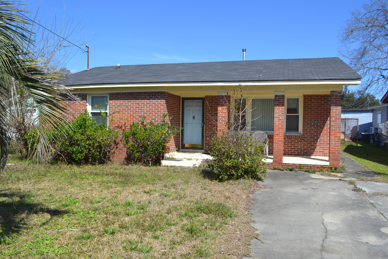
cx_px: 194
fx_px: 291
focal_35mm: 27
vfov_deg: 47.9
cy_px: 130
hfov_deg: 67.4
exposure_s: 1/320
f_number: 6.3
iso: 100
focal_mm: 18
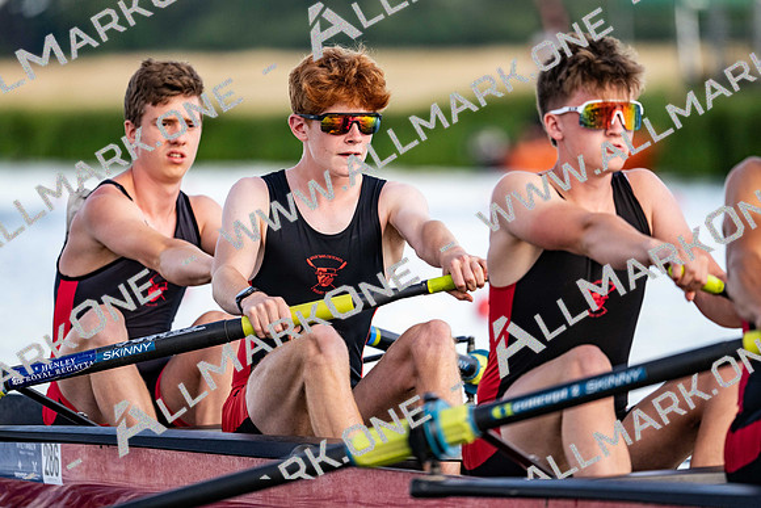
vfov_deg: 3.4
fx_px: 8457
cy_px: 254
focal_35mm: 400
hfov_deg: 5.2
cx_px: 380
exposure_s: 1/2500
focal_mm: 400
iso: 1000
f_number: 4.5
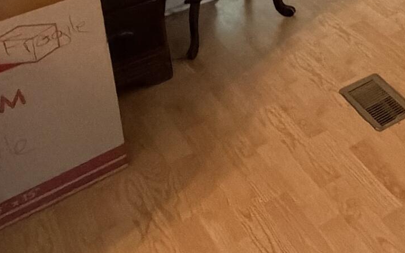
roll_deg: -0.6
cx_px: 627
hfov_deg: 24.5
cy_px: -223
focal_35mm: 62
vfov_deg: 16.8
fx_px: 684
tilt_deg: -9.2
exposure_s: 1/60
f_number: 2.2
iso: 1250
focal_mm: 2.22
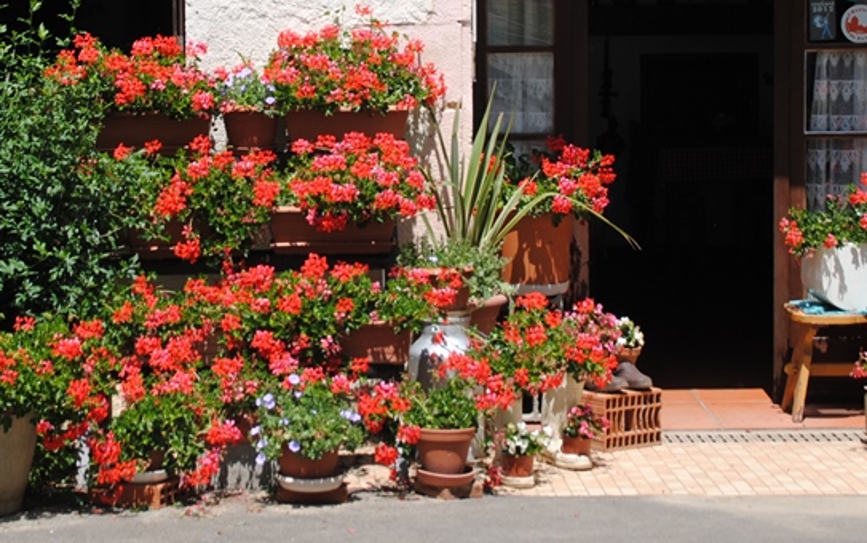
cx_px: 378
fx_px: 2387
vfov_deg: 12.9
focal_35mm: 101
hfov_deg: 20.6
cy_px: 60
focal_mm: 35
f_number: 8
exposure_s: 1/250
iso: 100
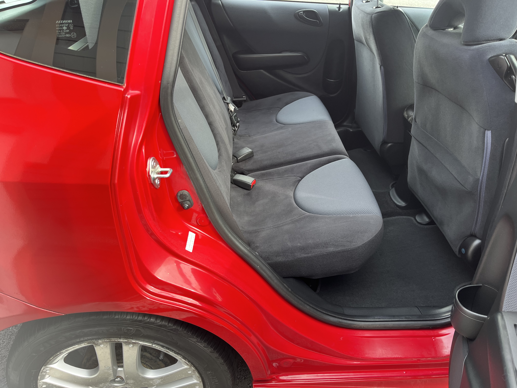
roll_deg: +0.5
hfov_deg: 67.3
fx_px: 388
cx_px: 258
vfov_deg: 53.1
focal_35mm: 26
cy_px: 194
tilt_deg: -35.9
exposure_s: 1/122
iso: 50
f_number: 1.6
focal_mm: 5.1
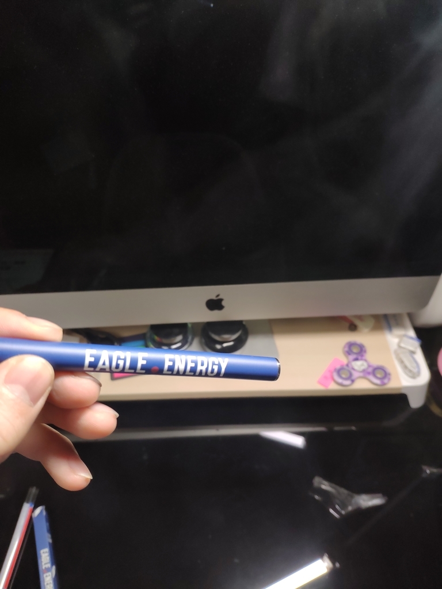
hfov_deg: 63.4
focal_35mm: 21
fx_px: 358
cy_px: 294
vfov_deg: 79.0
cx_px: 221
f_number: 1.8
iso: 284
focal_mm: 4.22
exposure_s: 1/100
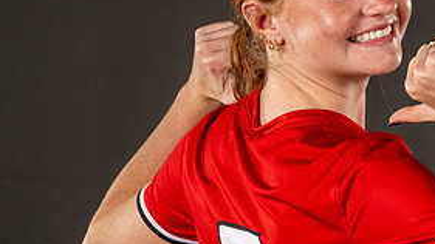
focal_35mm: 281
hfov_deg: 7.7
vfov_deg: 4.3
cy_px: 123
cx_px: 410
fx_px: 3241
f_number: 6.3
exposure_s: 1/160
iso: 160
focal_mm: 101
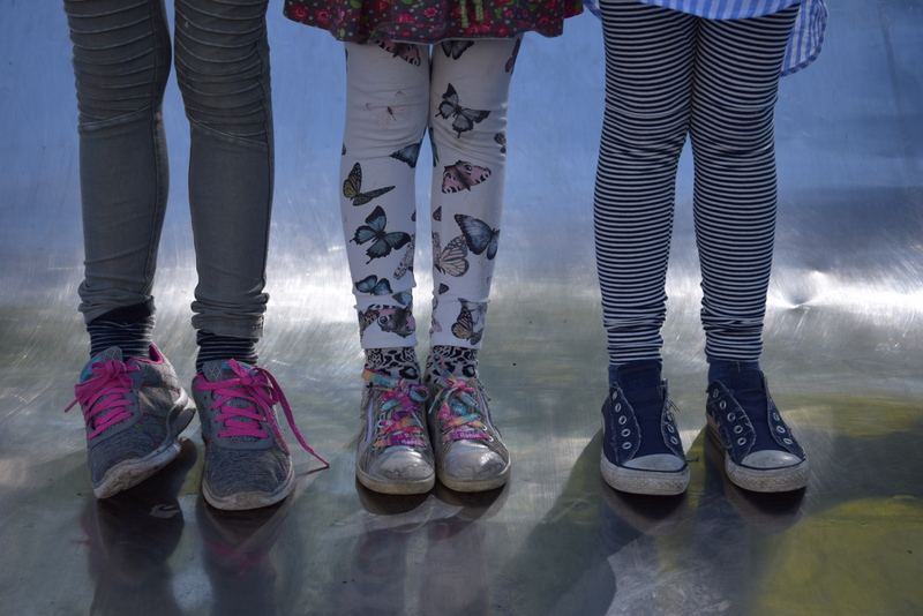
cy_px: 308
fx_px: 1924
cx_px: 462
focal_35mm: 75
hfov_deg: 27.0
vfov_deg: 18.2
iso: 200
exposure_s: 1/500
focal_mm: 50
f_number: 5
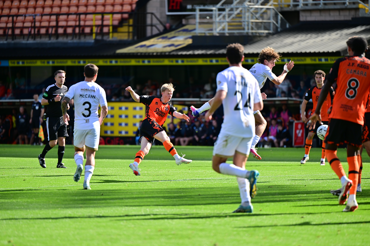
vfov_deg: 6.6
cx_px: 185
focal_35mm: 208
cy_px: 123
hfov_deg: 9.9
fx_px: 2138
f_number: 2.8
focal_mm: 200
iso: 180
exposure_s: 1/2000
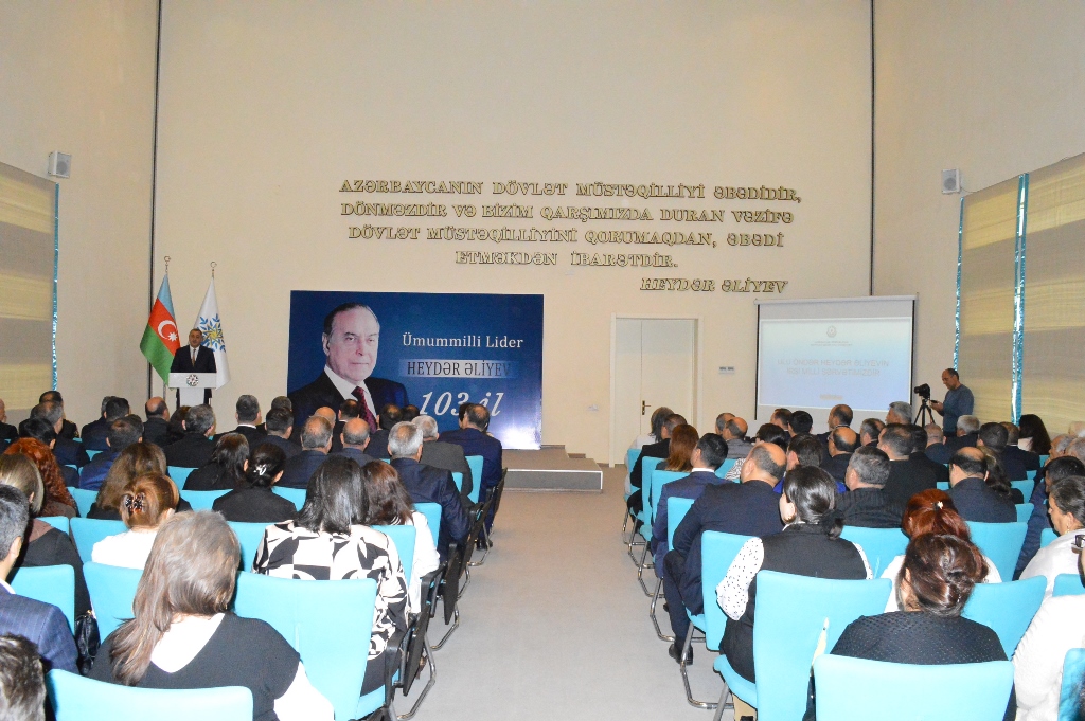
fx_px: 813
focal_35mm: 27
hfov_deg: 67.4
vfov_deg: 47.9
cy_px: 360
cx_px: 542
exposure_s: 1/160
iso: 6400
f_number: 10
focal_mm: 18
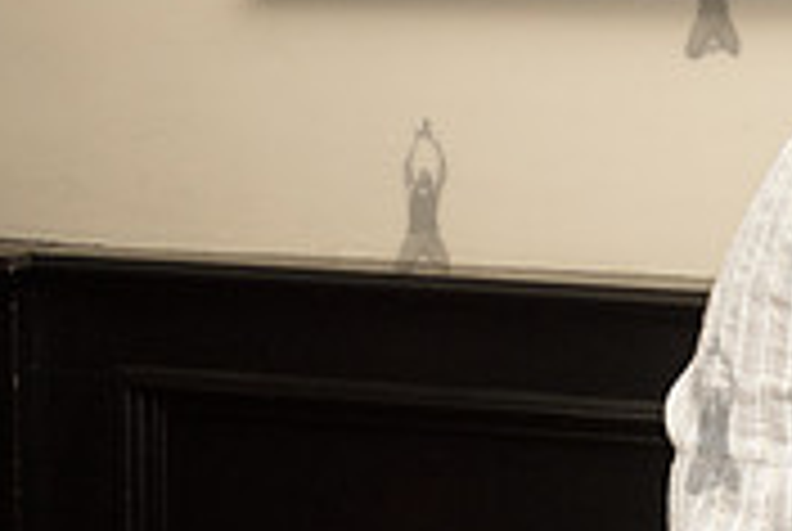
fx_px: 2248
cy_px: 196
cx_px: 1292
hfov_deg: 17.4
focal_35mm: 102
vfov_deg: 13.5
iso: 2000
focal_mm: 31
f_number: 5
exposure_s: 1/250
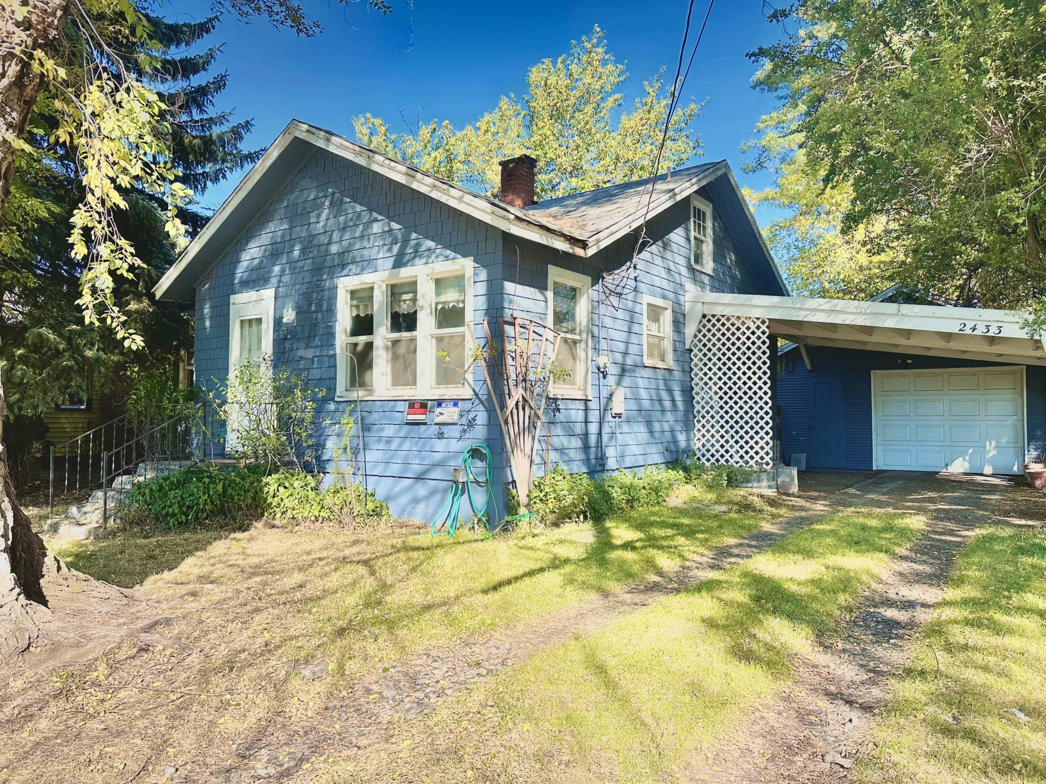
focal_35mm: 24
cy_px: 392
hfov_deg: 71.6
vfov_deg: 56.8
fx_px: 725
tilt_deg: +2.1
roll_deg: +0.2
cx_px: 523
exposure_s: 1/887
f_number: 1.78
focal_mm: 6.86
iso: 80
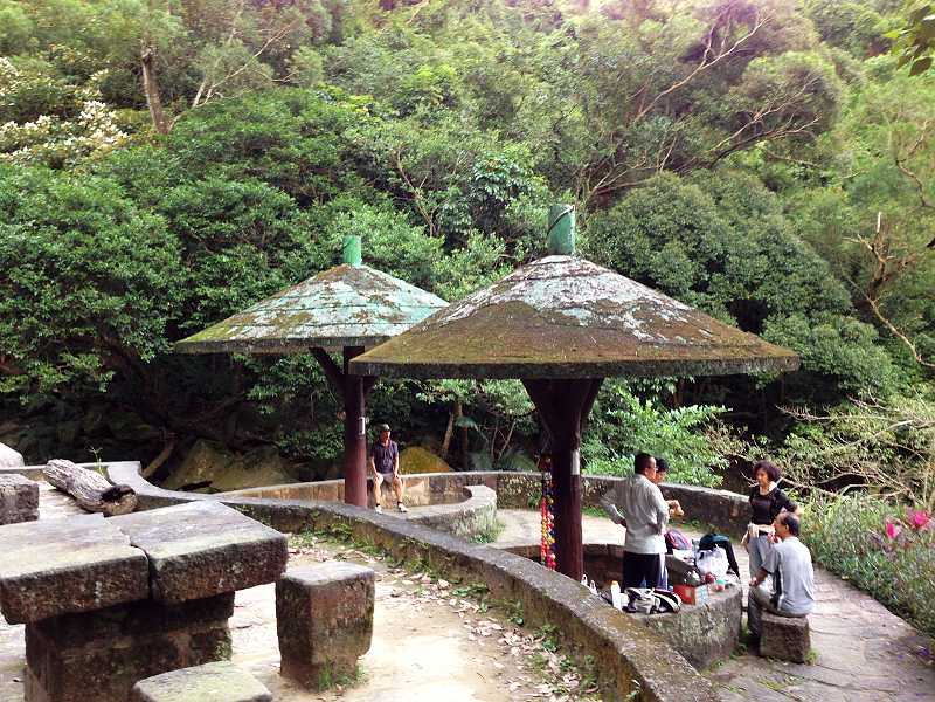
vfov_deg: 42.9
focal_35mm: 33
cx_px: 468
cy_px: 351
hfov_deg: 55.4
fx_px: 891
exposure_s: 1/20
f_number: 2.4
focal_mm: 4.13
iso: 50
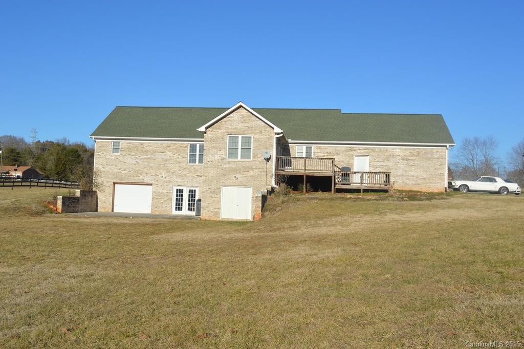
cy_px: 174
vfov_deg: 39.9
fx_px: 480
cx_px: 262
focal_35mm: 33
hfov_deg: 57.3
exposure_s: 1/320
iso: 100
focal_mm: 22
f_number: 9
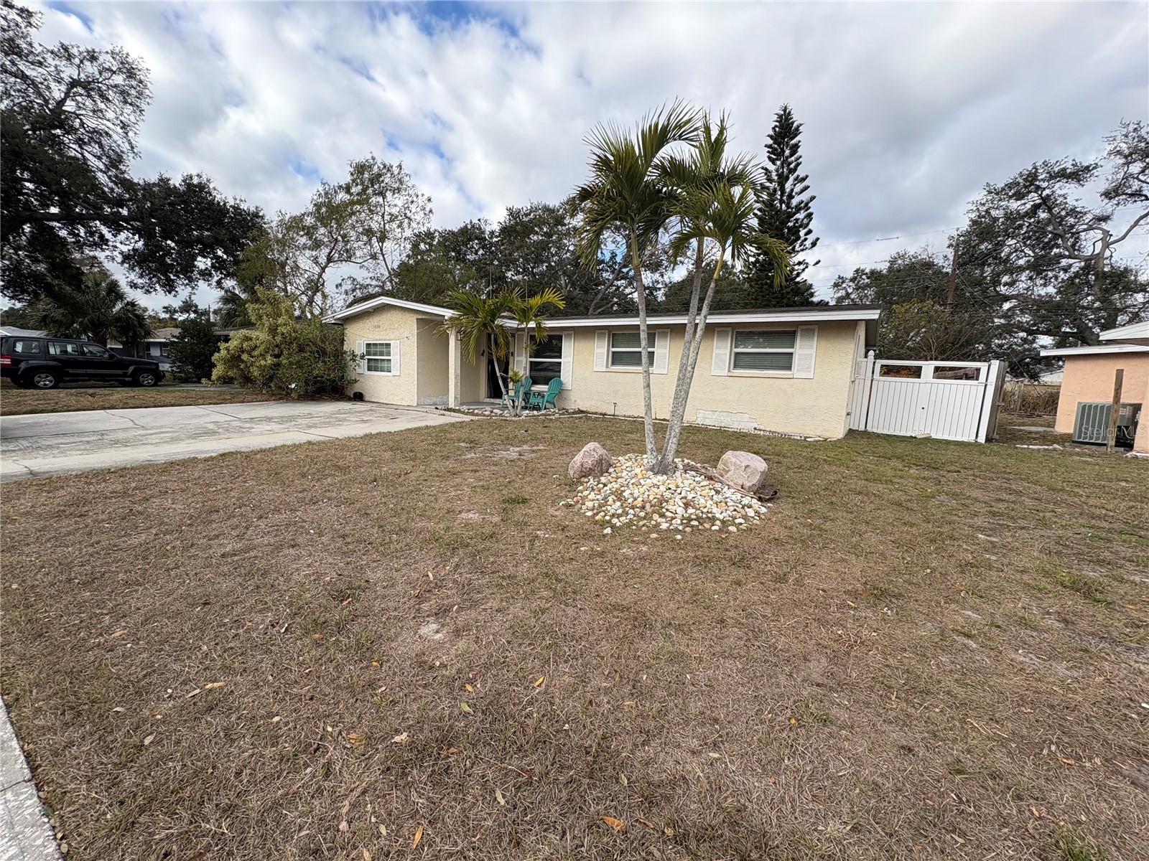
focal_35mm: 14
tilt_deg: -8.7
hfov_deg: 102.1
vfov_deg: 85.7
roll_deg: -1.7
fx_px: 465
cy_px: 430
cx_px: 574
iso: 50
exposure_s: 1/868
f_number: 2.2
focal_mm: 2.22
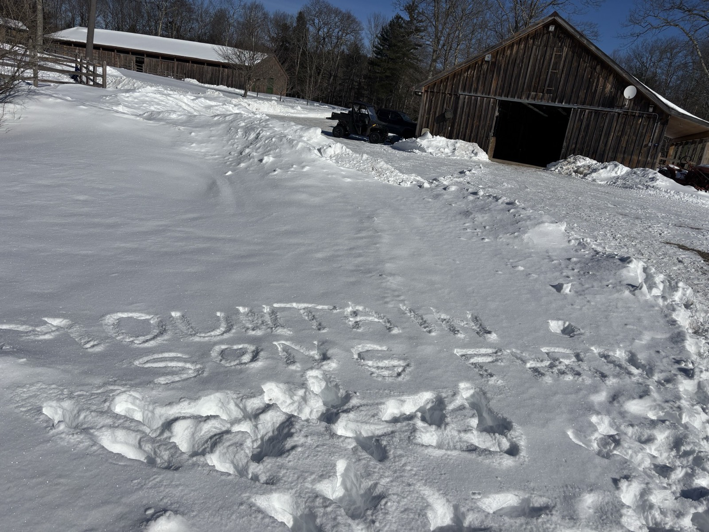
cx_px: 354
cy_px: 266
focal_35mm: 26
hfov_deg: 67.3
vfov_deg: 53.1
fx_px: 533
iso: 50
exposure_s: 1/18868
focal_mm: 5.96
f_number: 1.6
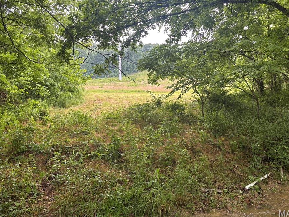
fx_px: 251
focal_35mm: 30
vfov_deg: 46.7
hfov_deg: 59.9
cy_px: 95
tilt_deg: -1.2
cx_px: 144
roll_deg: +0.2
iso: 40
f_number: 1.6
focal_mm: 5.96
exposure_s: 1/156
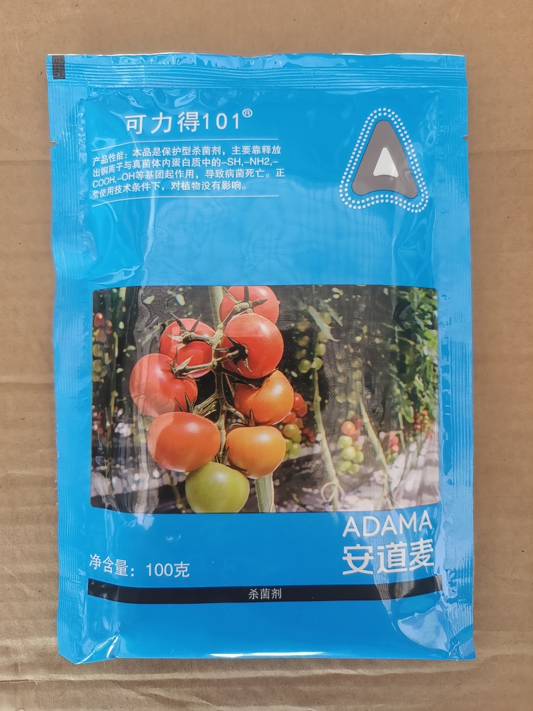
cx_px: 266
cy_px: 356
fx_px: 472
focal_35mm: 23
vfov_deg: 73.9
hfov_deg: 58.9
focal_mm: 5.5
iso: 793
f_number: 1.75
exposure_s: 1/50
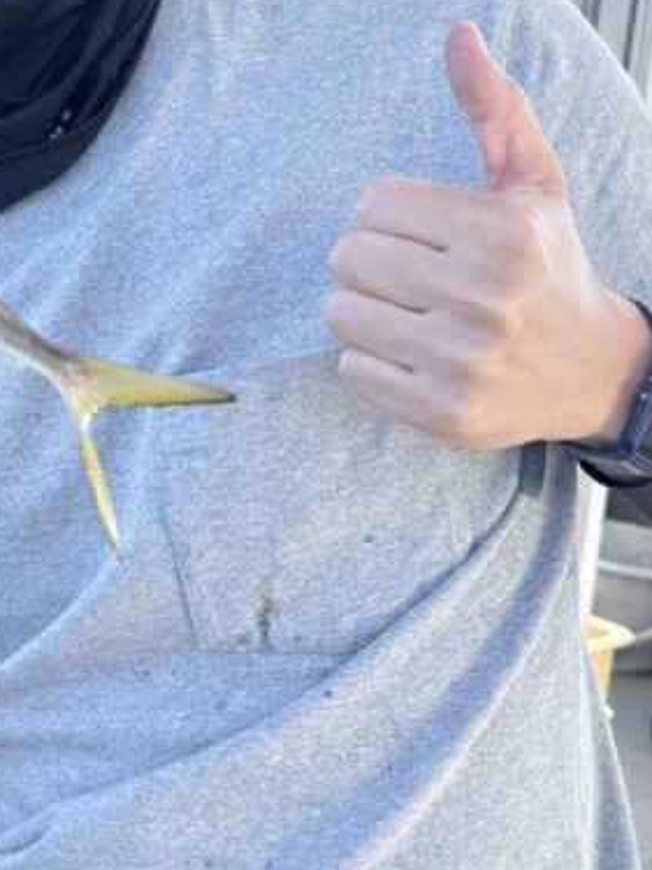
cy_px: 329
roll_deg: -4.6
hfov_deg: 22.1
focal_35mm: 64
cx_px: 2
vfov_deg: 30.2
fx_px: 1608
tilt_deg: -5.2
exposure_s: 1/912
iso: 80
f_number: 1.78
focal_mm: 6.76
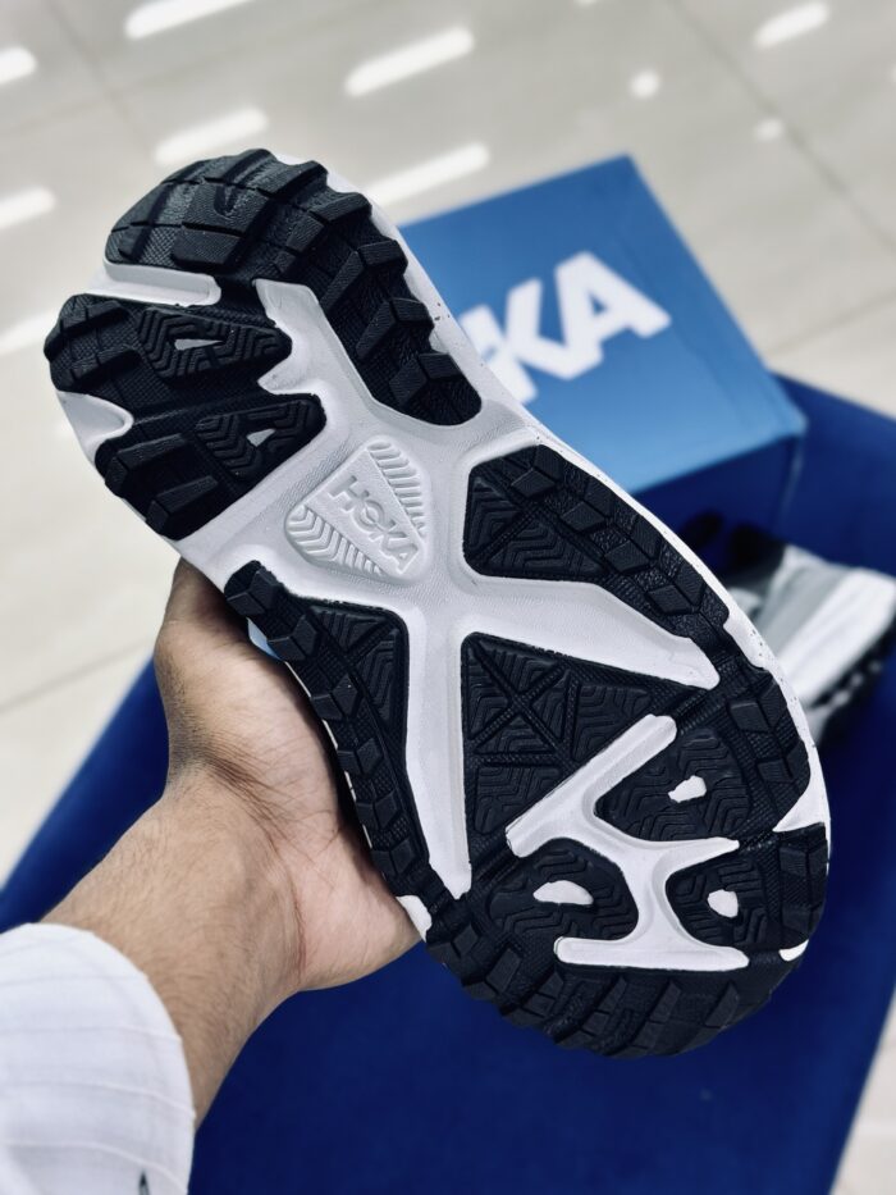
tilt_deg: -58.7
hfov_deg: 30.3
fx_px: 1656
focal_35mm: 48
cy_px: 598
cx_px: 448
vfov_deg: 39.7
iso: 80
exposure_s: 1/100
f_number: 1.78
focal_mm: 6.86
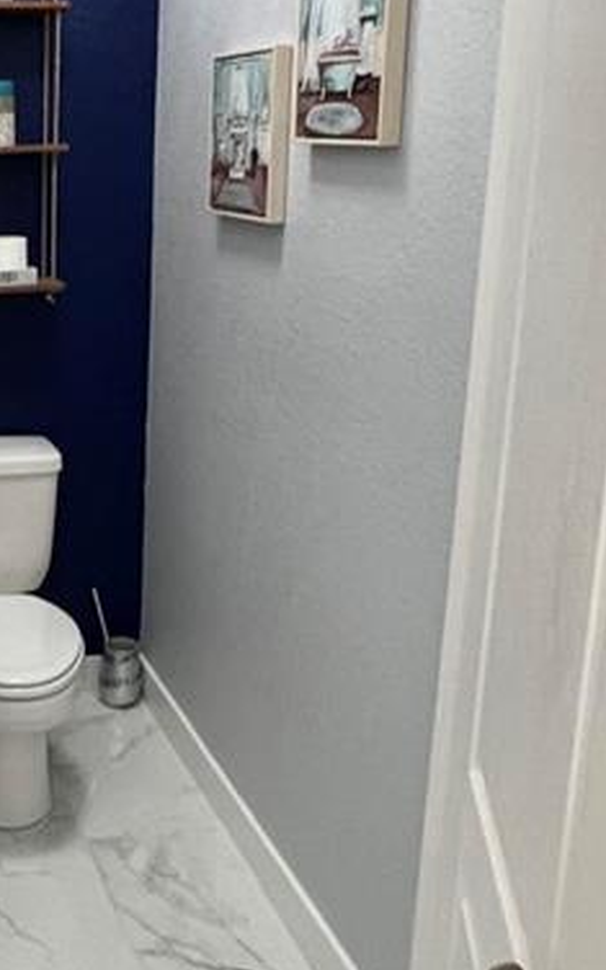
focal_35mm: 44
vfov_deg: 45.0
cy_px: 382
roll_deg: +1.9
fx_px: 1163
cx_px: -46
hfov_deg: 27.0
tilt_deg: -10.9
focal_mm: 1.57
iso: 160
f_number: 1.8
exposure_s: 1/60
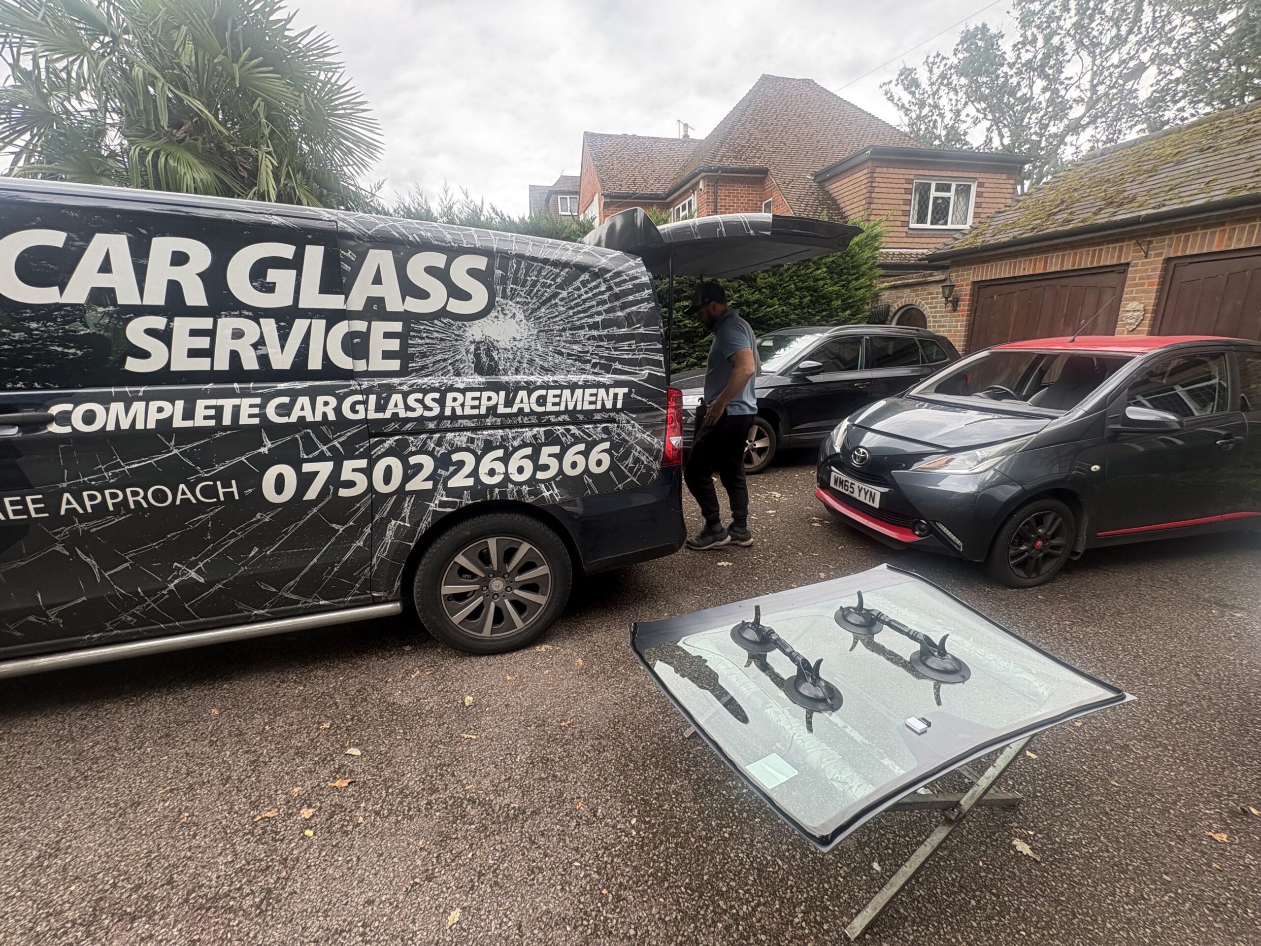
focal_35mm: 14
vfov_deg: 85.7
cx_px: 630
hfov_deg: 102.1
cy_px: 473
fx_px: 510
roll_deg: +4.2
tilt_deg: -11.1
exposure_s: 1/99
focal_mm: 2.22
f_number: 2.2
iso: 50
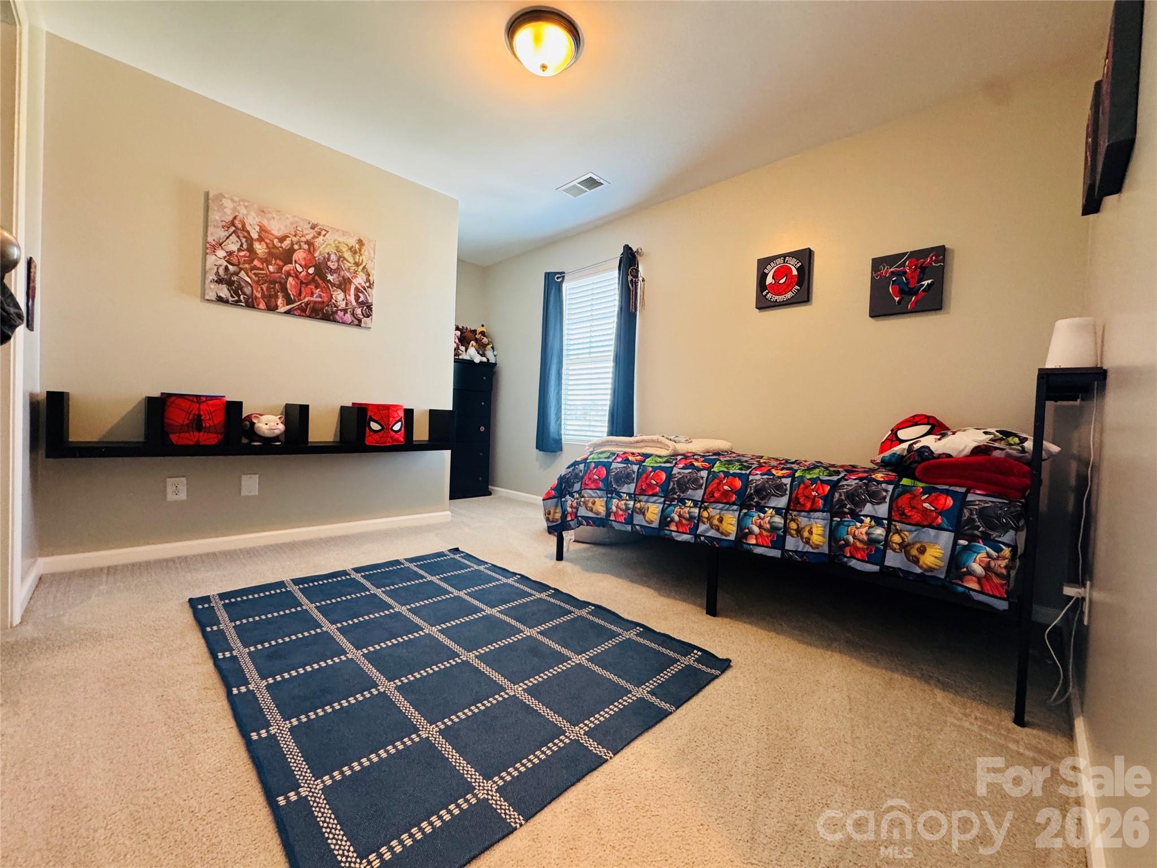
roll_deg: -2.2
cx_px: 578
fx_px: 468
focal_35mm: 14
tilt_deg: -1.0
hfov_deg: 102.1
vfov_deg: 85.7
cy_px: 434
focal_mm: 2.22
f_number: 2.2
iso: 320
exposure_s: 1/60
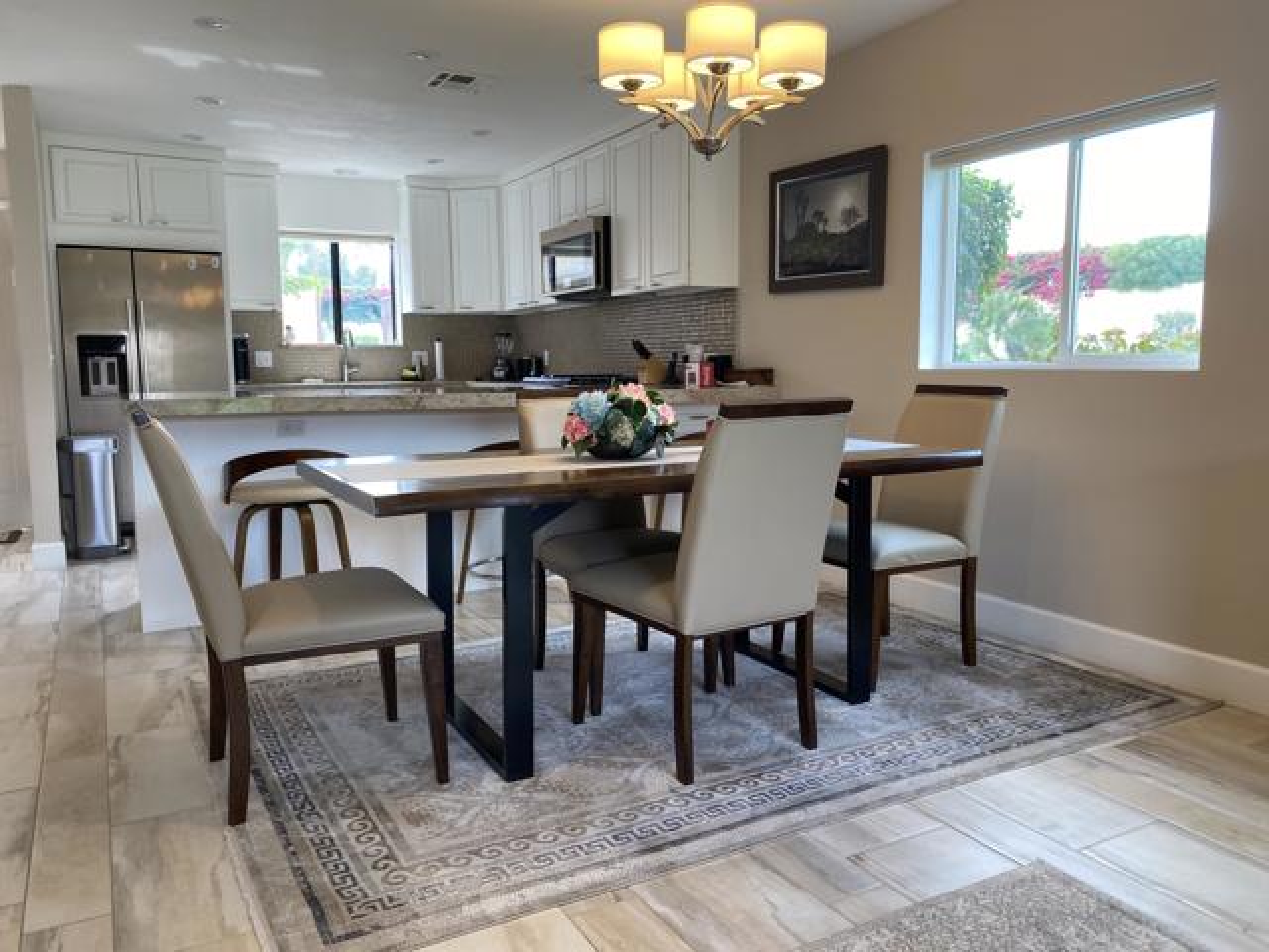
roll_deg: +0.8
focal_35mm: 26
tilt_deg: -6.5
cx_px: 634
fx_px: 953
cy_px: 476
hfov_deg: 67.3
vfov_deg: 53.1
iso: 80
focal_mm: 4.25
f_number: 1.8
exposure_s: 1/120
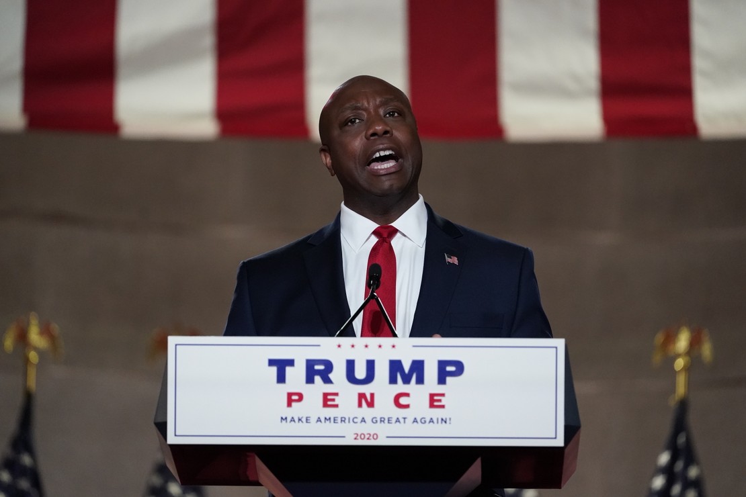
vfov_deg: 3.7
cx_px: 373
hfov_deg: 5.6
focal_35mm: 367
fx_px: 7604
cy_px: 248
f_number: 5.6
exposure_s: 1/200
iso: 6400
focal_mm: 367
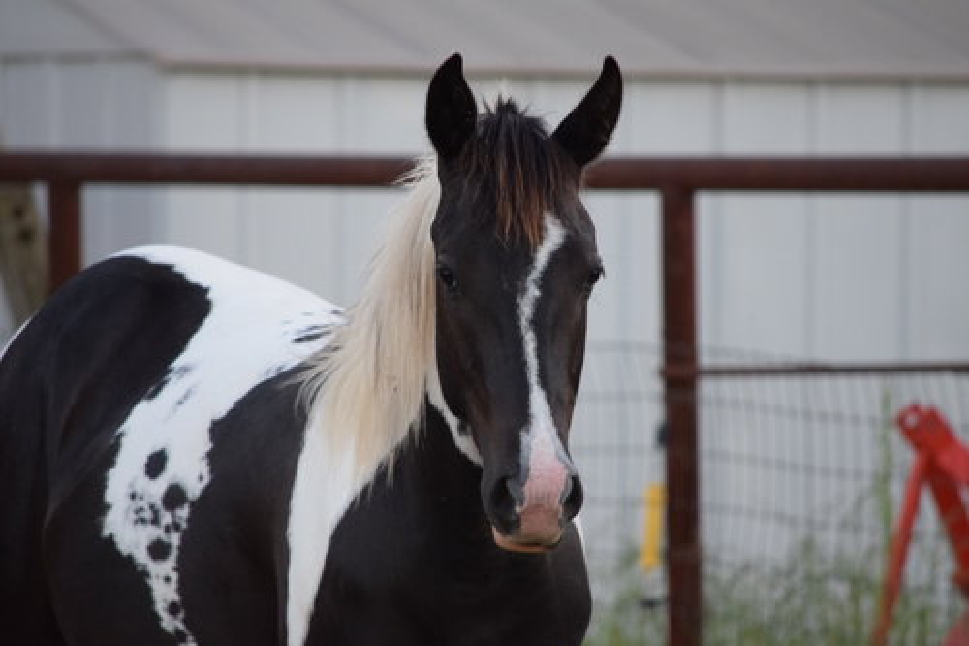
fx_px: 12108
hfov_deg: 4.6
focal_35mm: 450
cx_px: 484
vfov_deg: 3.1
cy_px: 323
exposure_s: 1/500
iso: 1800
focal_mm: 300
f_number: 5.6
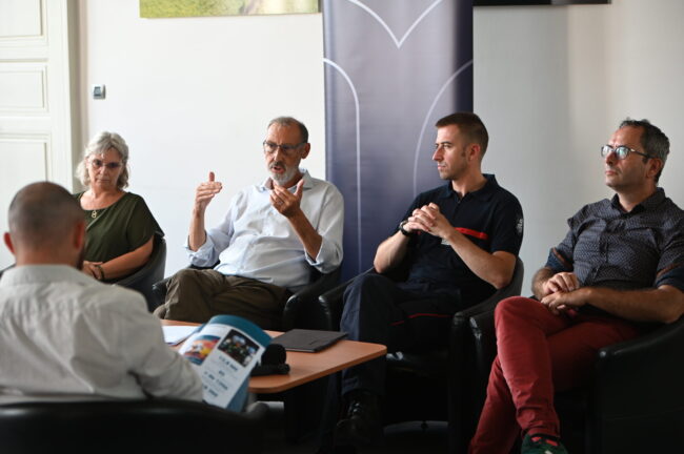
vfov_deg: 19.4
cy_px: 227
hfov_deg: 28.9
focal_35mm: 70
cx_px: 342
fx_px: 1329
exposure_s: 1/250
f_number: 2.8
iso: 1100
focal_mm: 70
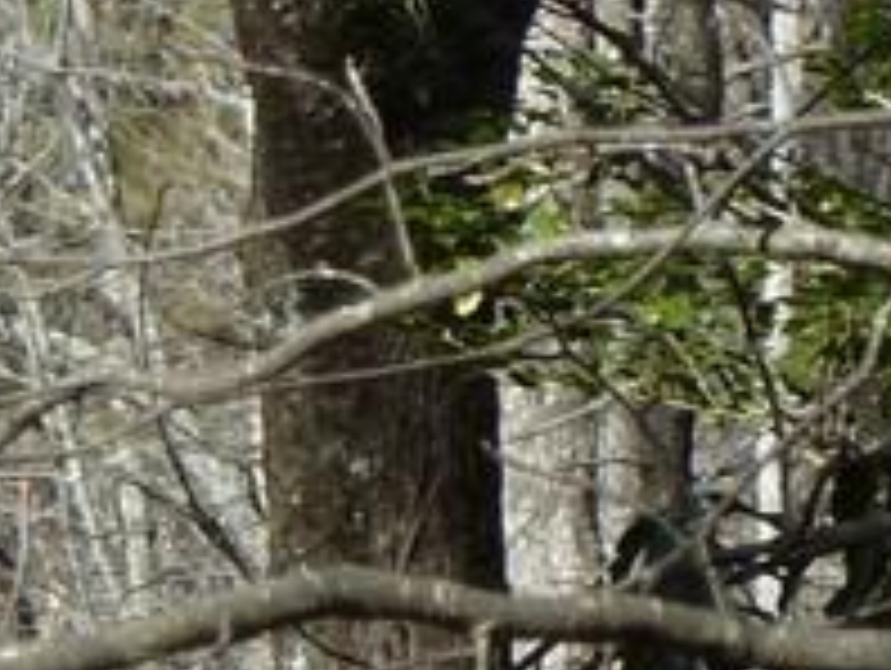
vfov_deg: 2.1
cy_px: -459
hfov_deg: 2.8
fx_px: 18220
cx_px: -1350
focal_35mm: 707
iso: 80
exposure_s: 1/250
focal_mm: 22.5
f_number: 4.5
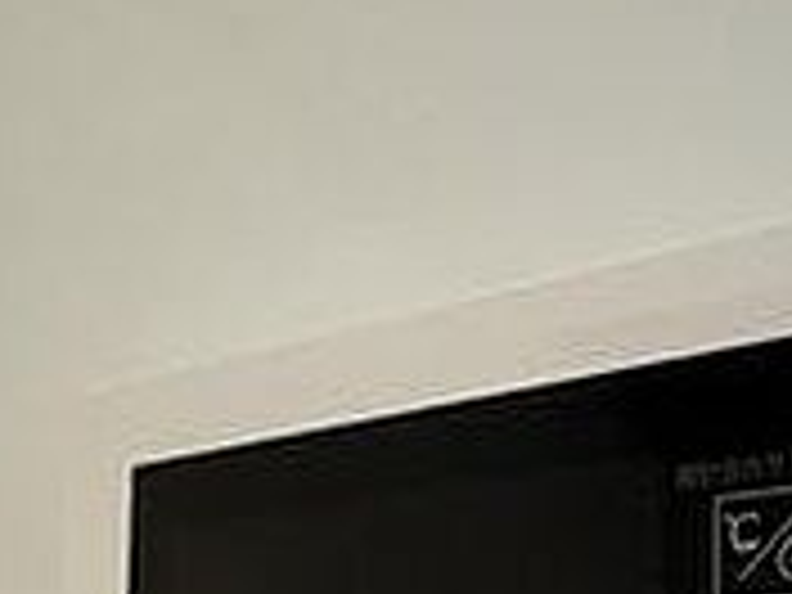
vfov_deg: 24.3
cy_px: 806
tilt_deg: +2.7
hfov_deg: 37.2
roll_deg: -0.9
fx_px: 1167
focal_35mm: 51
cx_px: 518
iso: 640
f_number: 2.2
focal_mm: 2.22
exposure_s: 1/60
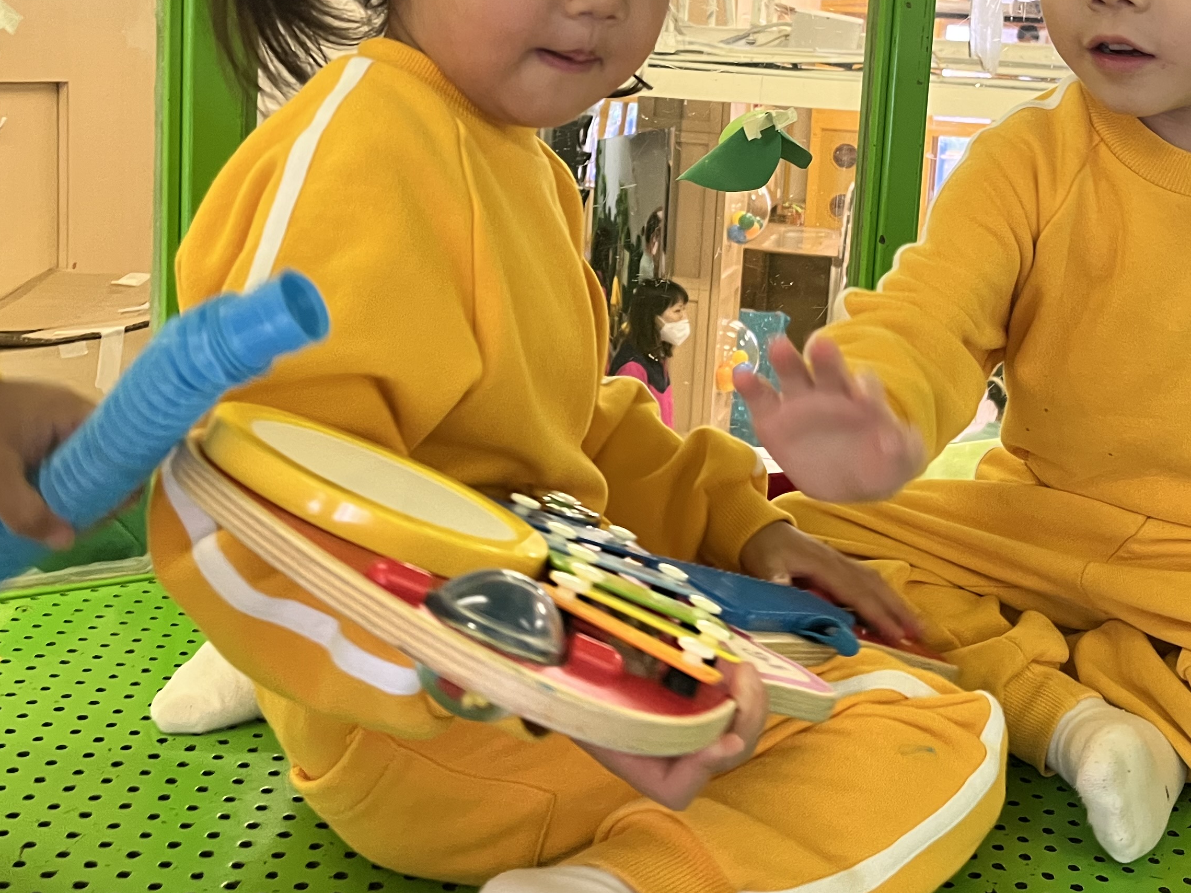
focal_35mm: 46
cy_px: 273
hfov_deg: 41.0
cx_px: 733
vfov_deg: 31.2
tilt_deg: -6.9
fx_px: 1583
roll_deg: -3.0
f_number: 1.6
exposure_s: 1/50
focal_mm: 5.1
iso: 200
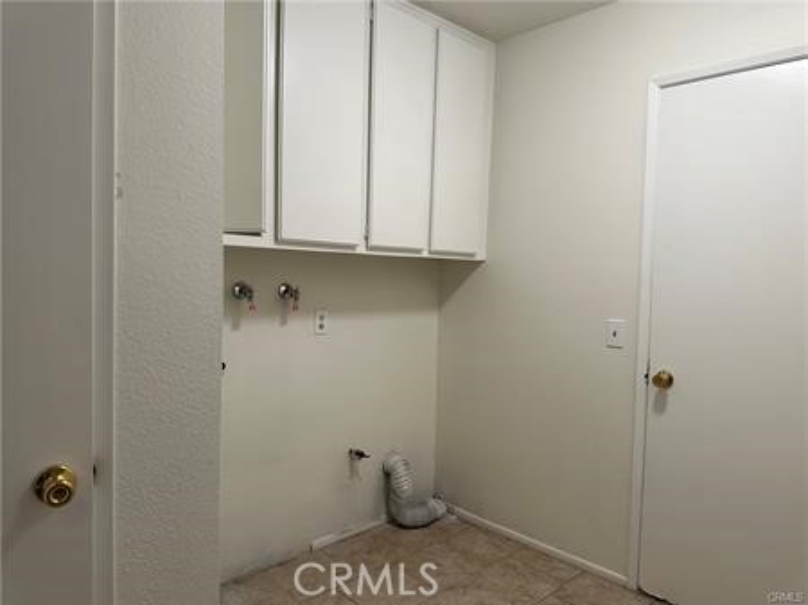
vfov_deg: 56.8
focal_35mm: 24
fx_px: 560
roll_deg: -1.2
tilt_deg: -2.8
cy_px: 302
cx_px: 404
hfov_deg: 71.6
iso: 125
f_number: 1.78
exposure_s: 1/120
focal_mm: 6.86
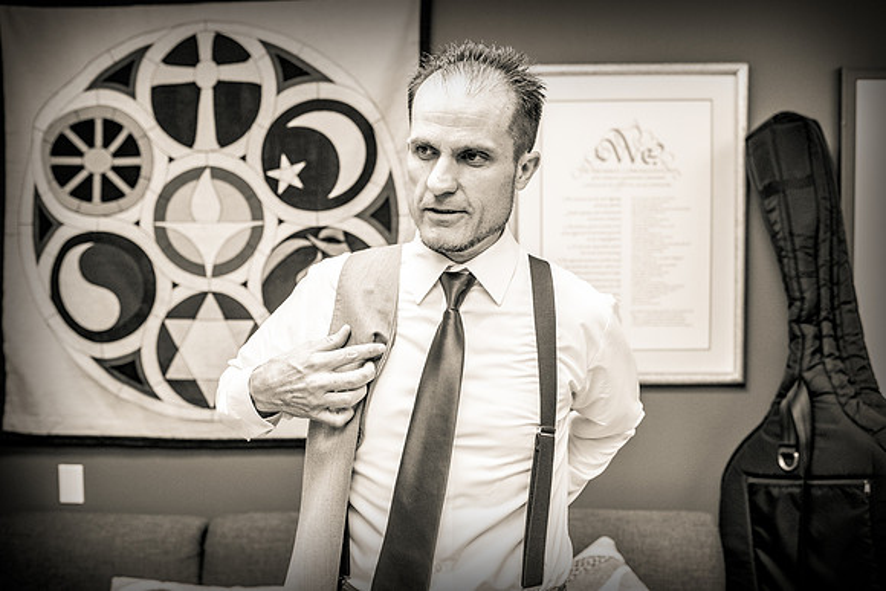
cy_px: 296
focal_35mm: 35
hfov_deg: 54.4
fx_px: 862
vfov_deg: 37.9
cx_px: 443
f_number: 2.8
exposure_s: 1/200
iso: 2000
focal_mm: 35
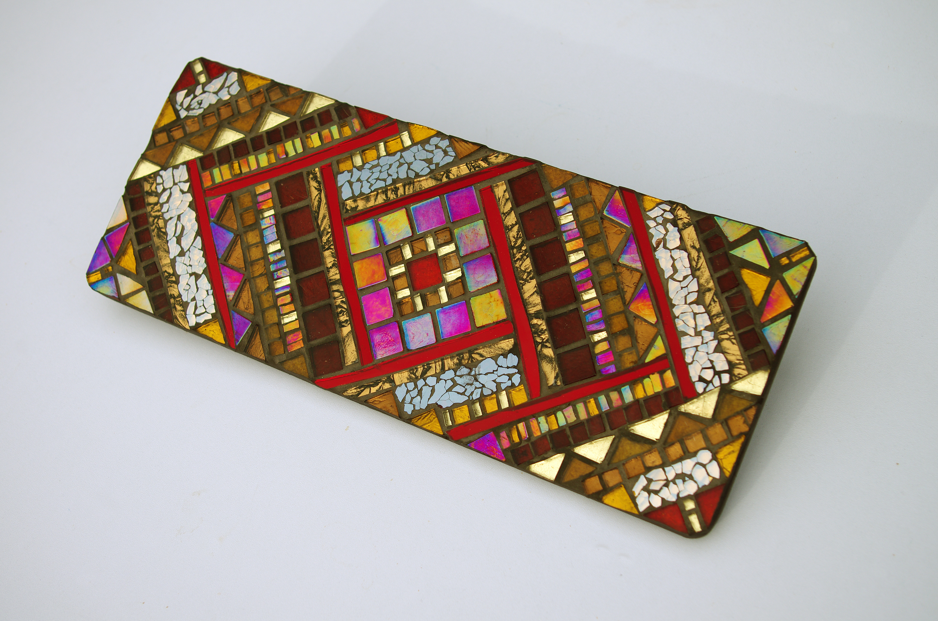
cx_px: 469
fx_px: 1287
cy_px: 310
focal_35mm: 50
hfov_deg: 40.0
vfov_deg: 27.1
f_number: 5.6
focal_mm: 33
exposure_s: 1/400
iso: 100
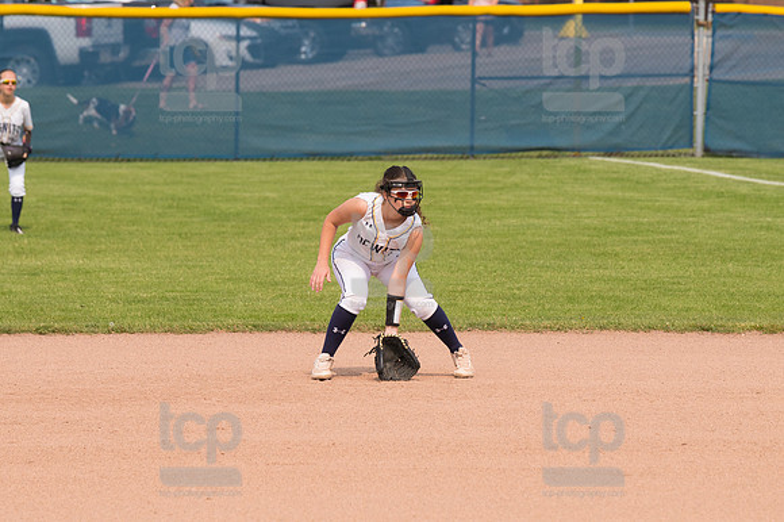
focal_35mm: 292
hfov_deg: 7.1
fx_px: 6355
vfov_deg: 4.7
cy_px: 261
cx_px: 392
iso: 320
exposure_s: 1/1600
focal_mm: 195
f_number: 5.6
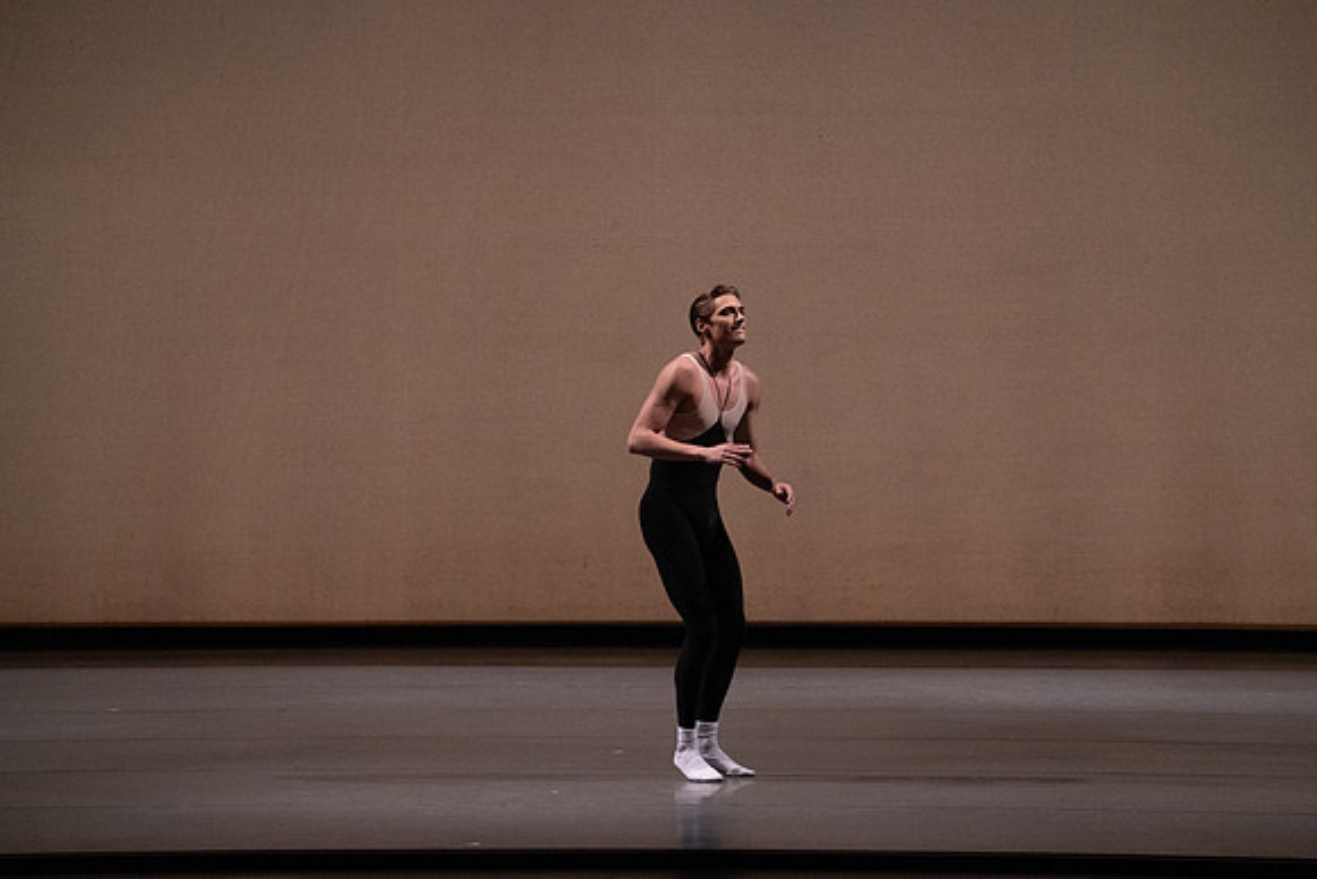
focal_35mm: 182
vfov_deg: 7.5
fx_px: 6659
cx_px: 658
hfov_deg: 11.3
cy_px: 440
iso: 12800
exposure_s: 1/500
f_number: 6.3
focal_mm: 182
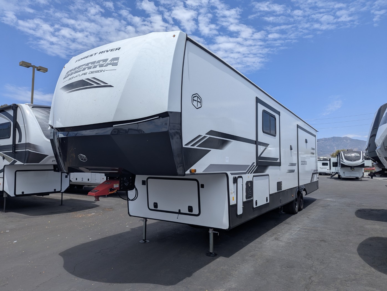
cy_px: 146
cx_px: 194
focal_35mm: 24
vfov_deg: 56.9
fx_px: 269
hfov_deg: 71.5
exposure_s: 1/3145
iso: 47
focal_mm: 6.81
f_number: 1.85
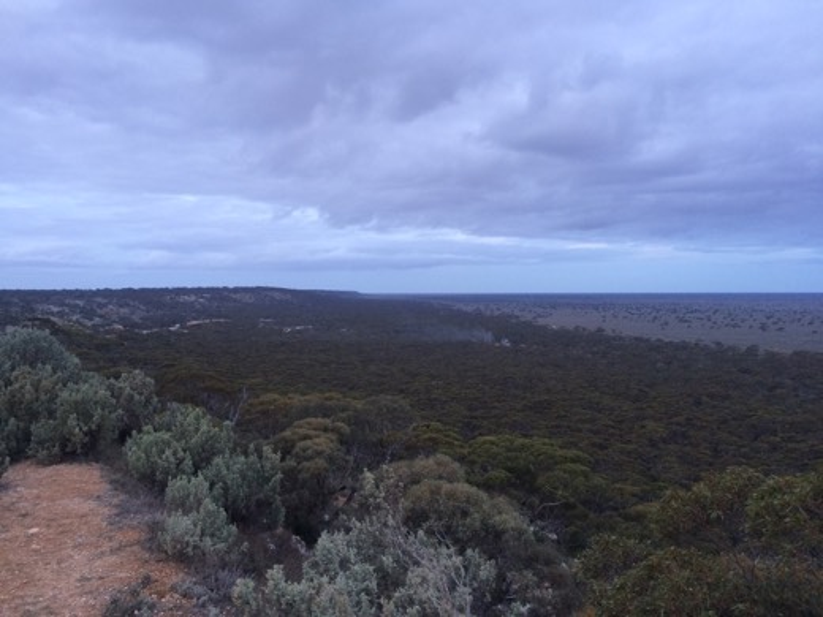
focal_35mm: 29
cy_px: 308
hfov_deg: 61.7
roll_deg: +1.4
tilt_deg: -0.8
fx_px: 689
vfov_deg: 48.2
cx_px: 412
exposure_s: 1/30
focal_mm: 4.15
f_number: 2.2
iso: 64
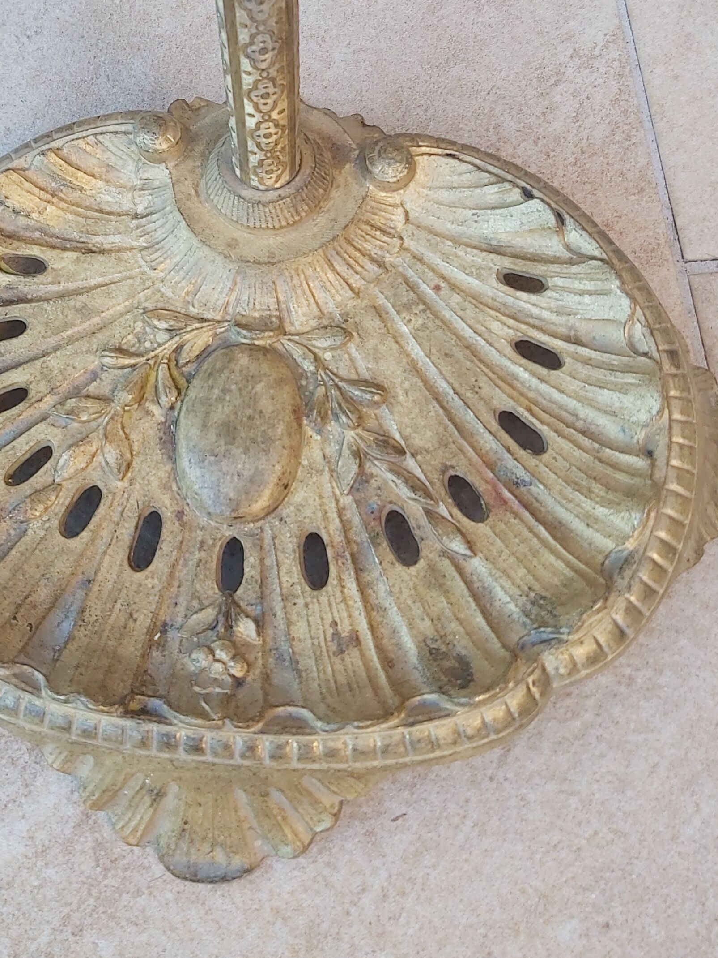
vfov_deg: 38.2
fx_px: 1355
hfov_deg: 29.4
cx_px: 225
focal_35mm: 49
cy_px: 276
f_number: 1.7
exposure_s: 1/100
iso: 100
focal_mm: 3.92
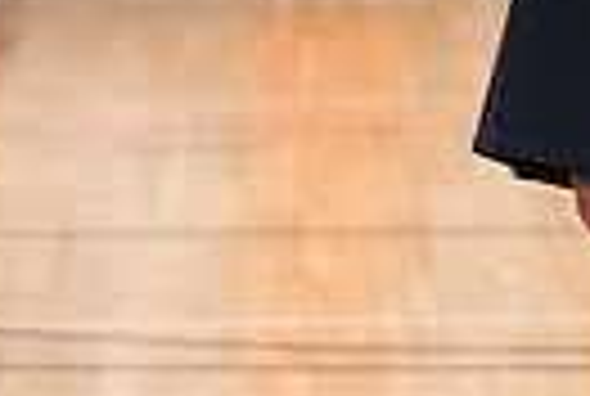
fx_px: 7244
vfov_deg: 3.1
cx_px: 707
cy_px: 154
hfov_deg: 4.6
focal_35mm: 441
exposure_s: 1/200
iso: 1000
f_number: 2.8
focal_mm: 85
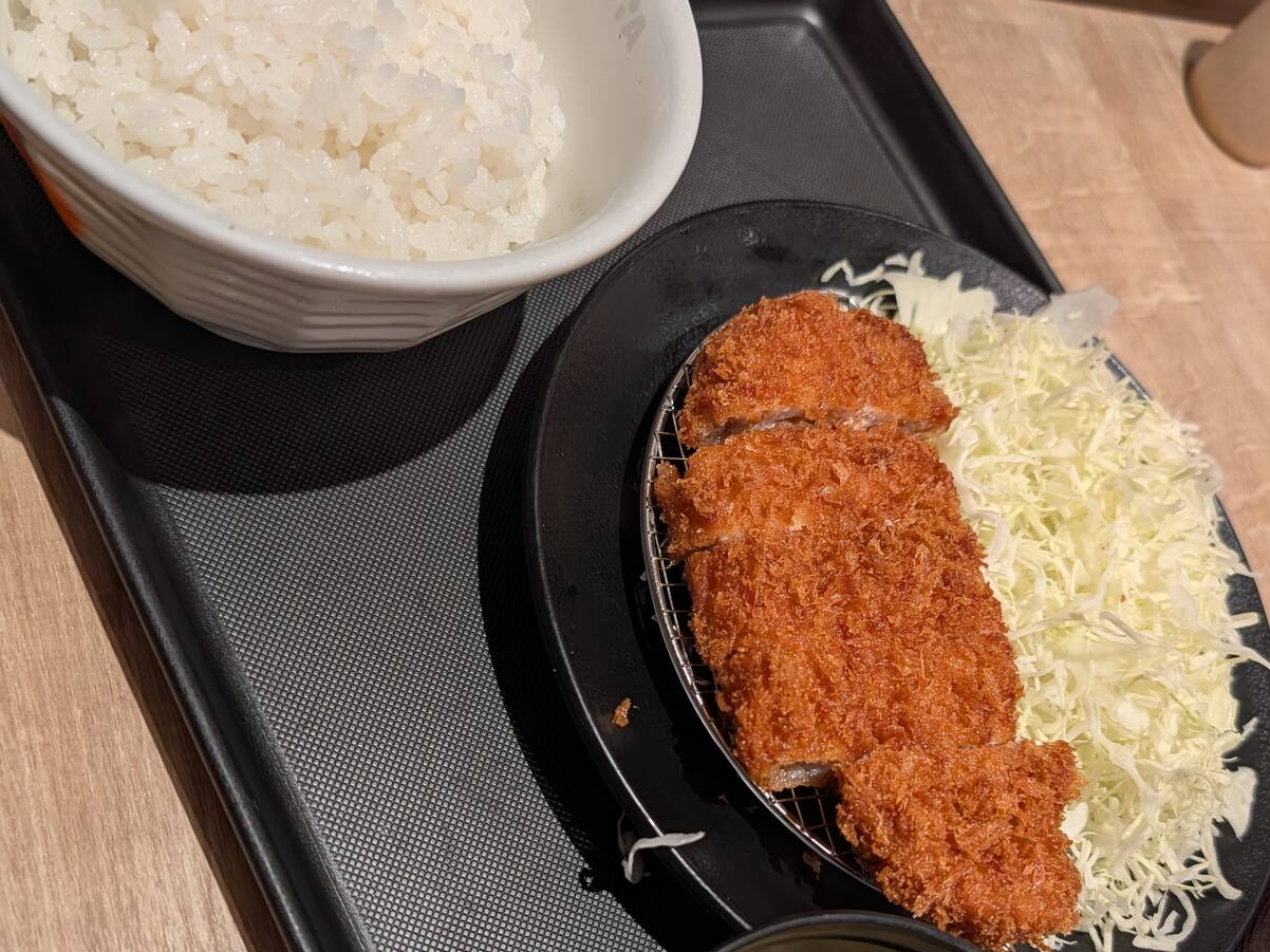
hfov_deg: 56.8
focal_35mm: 32
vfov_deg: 43.4
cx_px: 636
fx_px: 1174
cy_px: 651
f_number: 1.68
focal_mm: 6.9
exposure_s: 1/165
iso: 180
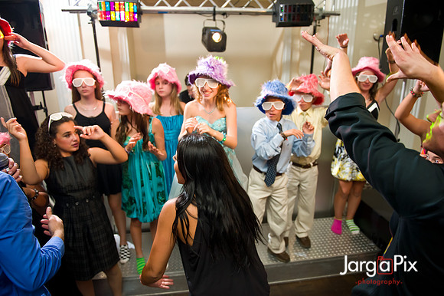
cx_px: 222
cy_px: 148
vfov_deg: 53.1
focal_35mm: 24
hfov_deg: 73.8
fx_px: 296
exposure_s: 1/125
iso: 1600
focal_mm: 24
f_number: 3.2
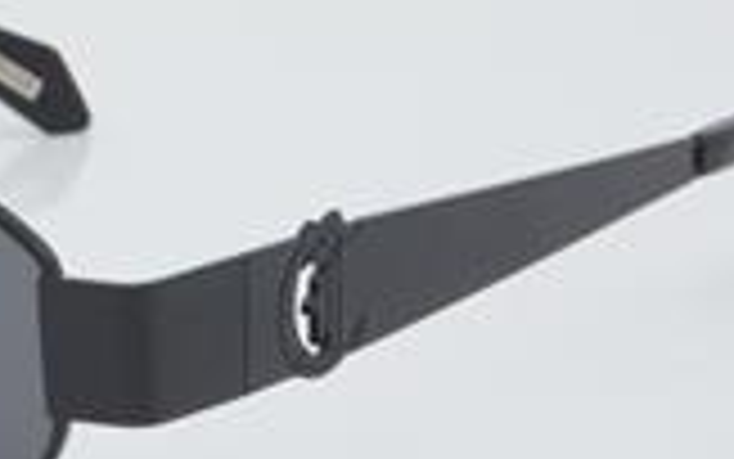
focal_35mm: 187
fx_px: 3742
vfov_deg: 7.0
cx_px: -50
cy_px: 274
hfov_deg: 11.1
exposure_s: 1/3
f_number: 32
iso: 100
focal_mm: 50
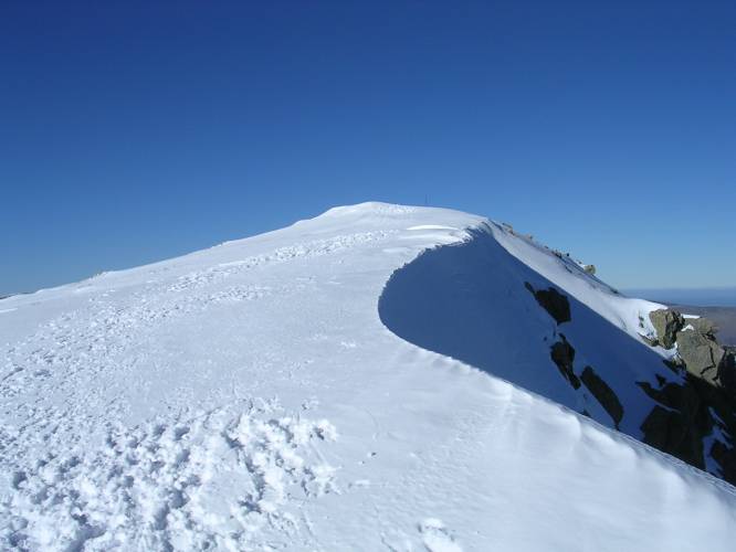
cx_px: 368
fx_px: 808
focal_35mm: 38
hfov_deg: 49.0
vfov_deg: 37.7
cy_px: 276
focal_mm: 5.8
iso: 100
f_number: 5.6
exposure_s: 1/838
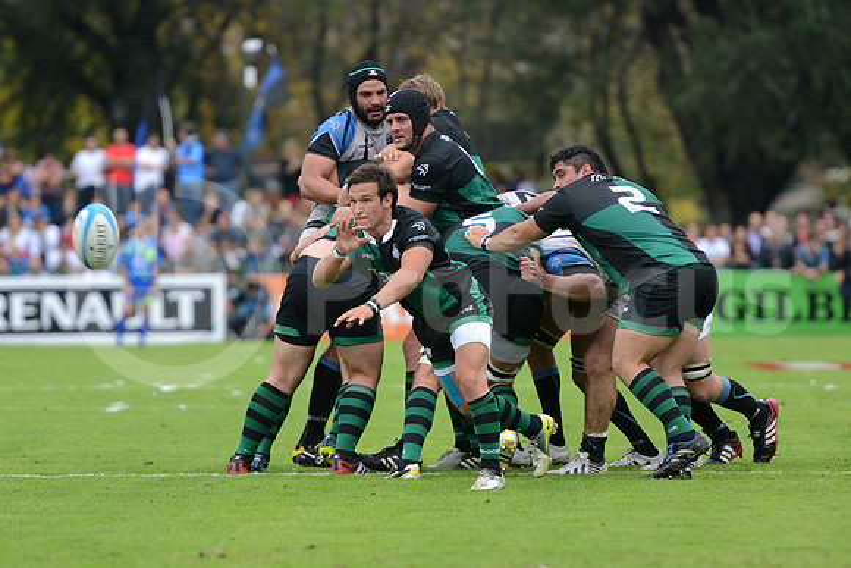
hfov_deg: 7.6
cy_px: 284
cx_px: 426
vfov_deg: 5.1
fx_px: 6384
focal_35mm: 270
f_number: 4
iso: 640
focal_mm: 270
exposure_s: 1/500
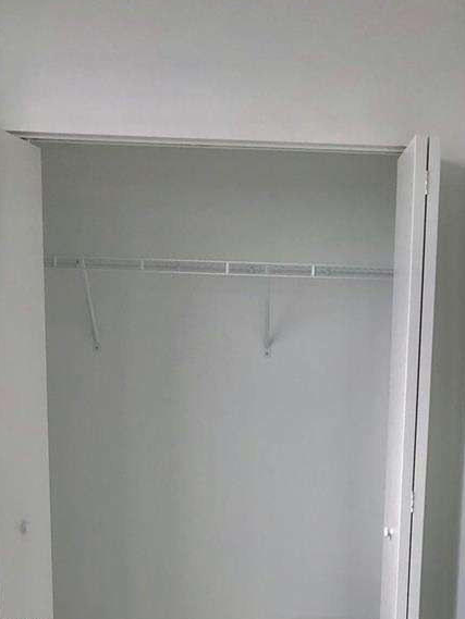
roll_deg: -2.4
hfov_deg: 24.6
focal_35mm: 59
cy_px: 627
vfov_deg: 30.3
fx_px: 1056
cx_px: 330
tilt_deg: -10.3
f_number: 1.8
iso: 20
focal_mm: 4
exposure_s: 1/372
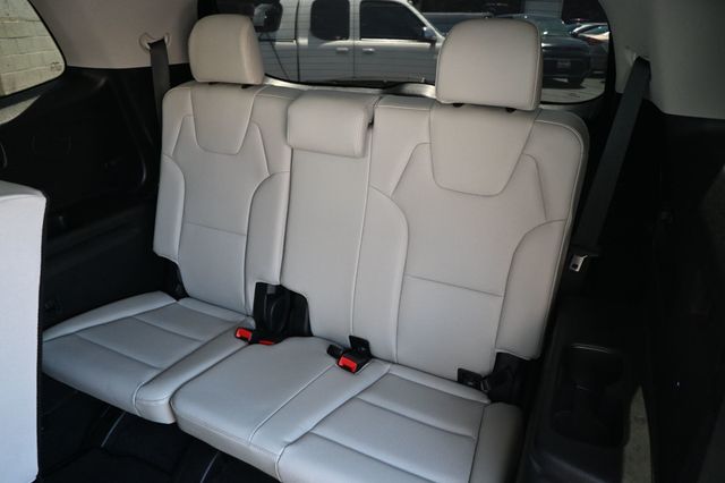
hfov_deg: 73.8
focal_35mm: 24
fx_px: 483
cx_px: 362
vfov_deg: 53.1
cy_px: 242
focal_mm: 16
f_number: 3.5
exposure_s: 1/125
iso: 1400
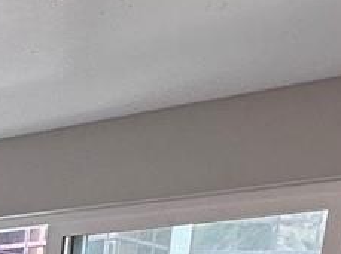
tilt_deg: -14.2
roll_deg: -0.8
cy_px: 637
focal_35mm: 98
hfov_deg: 16.2
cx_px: -307
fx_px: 964
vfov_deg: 11.8
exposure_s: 1/120
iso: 50
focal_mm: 2.22
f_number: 2.2
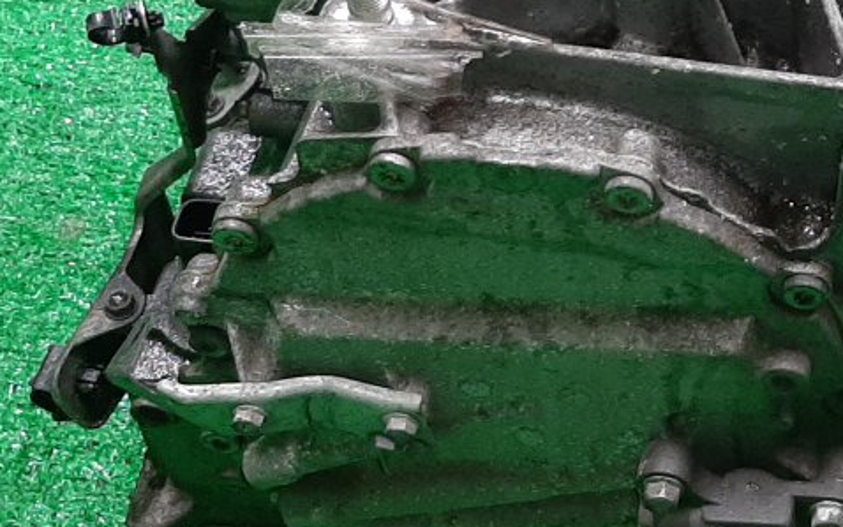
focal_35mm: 83
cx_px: 871
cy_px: 79
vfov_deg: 15.6
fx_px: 1907
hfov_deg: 23.7
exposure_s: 1/50
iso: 138
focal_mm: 3.93
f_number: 1.7
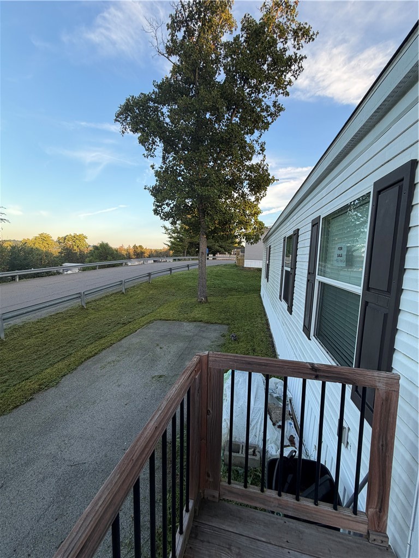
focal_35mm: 14
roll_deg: -2.3
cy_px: 279
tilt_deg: -3.5
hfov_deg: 85.7
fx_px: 226
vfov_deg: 102.1
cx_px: 210
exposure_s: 1/159
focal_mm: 2.22
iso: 40
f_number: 2.2
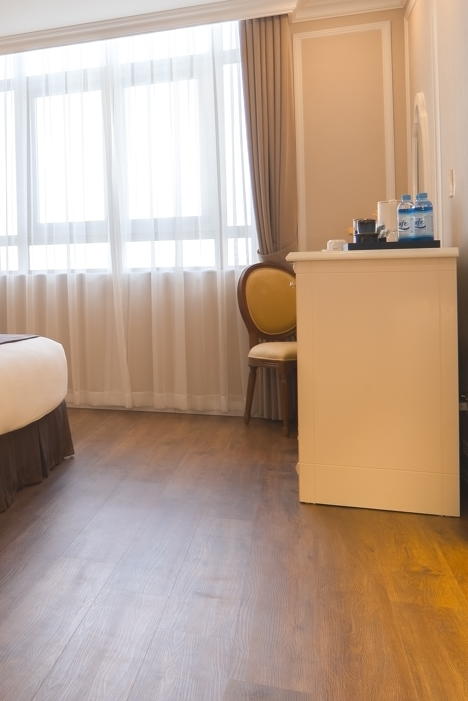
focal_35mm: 42
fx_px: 819
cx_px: -233
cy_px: 289
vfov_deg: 46.2
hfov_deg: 24.7
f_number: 6.3
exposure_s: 1/20
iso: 400
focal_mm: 12
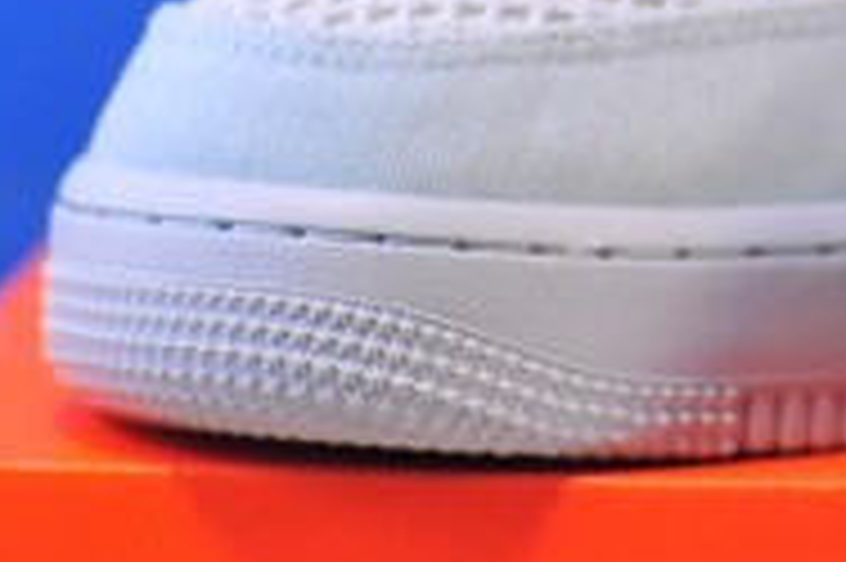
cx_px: 1350
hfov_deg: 6.4
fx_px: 7490
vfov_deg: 4.3
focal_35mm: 319
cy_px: -452
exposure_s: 1/320
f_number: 2
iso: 250
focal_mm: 50
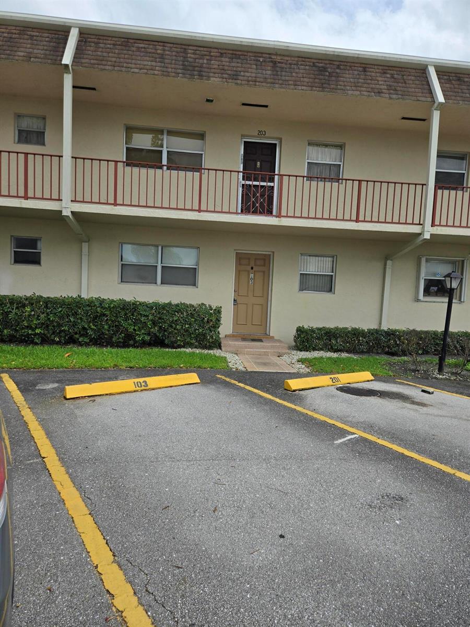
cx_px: 235
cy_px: 314
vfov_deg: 73.9
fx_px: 416
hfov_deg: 58.9
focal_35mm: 23
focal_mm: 5.4
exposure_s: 1/2490
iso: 25
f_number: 1.8
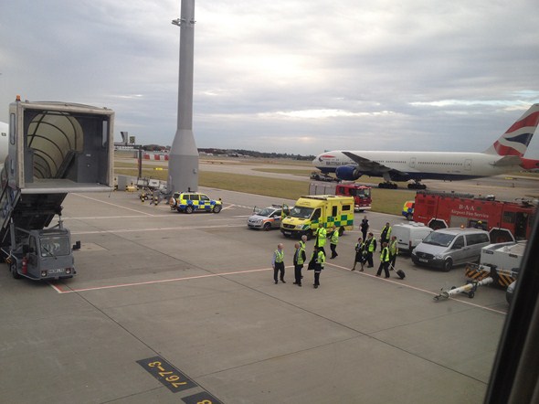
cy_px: 202
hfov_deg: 52.6
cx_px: 270
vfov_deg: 40.7
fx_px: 545
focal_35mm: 35
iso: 64
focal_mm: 4.28
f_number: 2.4
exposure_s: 1/167
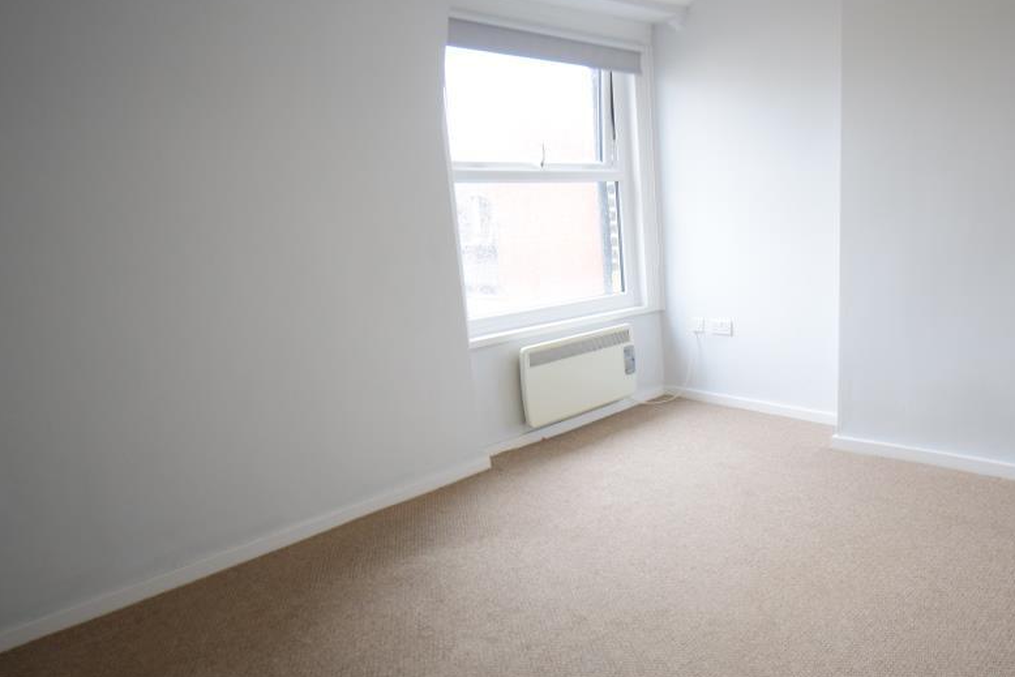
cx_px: 665
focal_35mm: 26
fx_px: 723
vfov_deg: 50.0
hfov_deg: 68.4
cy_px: 387
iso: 500
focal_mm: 13
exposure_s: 1/60
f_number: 4.8
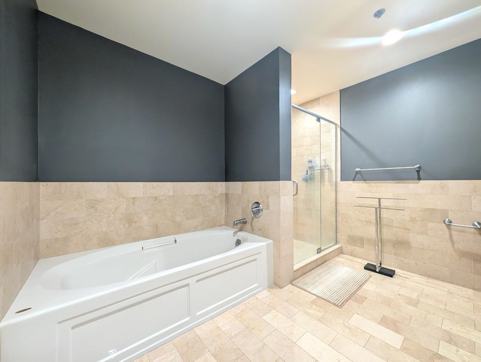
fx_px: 167
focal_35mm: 12
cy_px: 181
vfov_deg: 94.6
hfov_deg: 110.5
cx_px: 240
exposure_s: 1/60
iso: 358
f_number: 1.7
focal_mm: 2.02
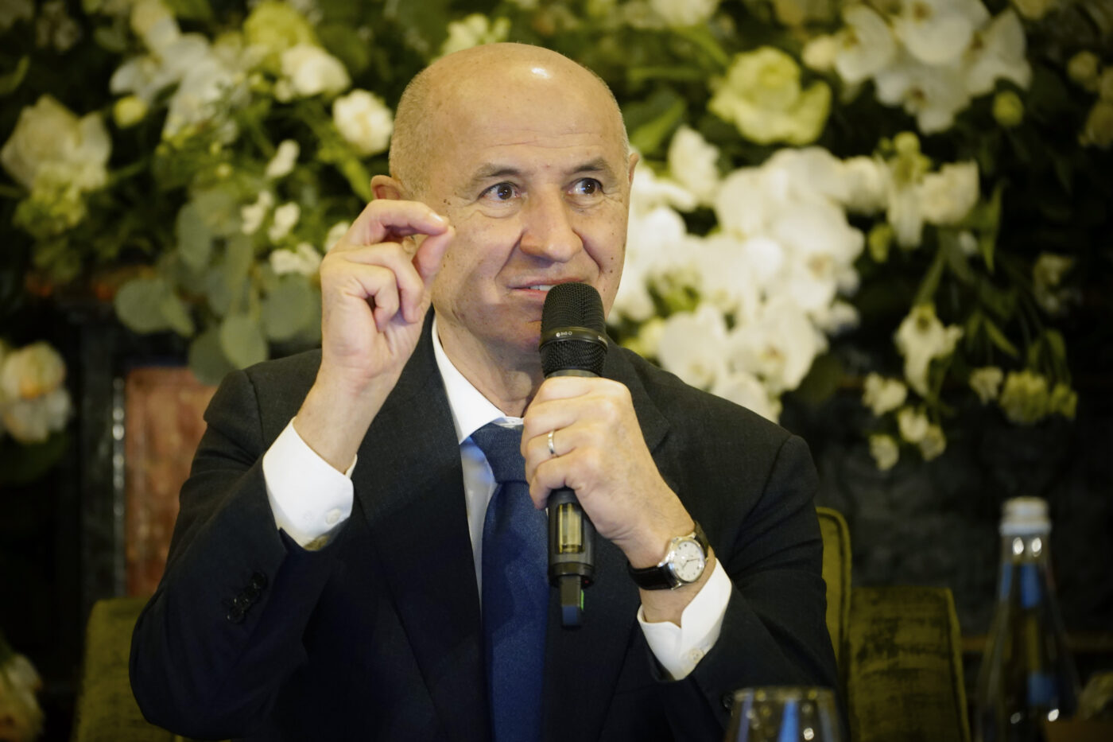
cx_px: 556
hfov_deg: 10.3
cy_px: 371
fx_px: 6182
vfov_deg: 6.9
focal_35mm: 200
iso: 3200
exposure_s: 1/200
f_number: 4
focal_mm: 200
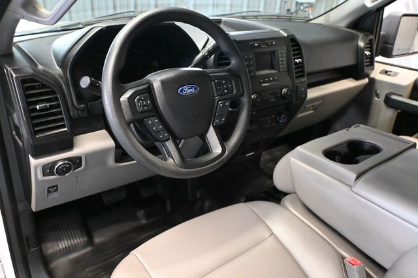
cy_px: 139
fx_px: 339
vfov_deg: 44.6
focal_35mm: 29
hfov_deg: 63.2
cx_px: 209
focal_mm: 19.5
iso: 12800
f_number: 3.8
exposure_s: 1/60
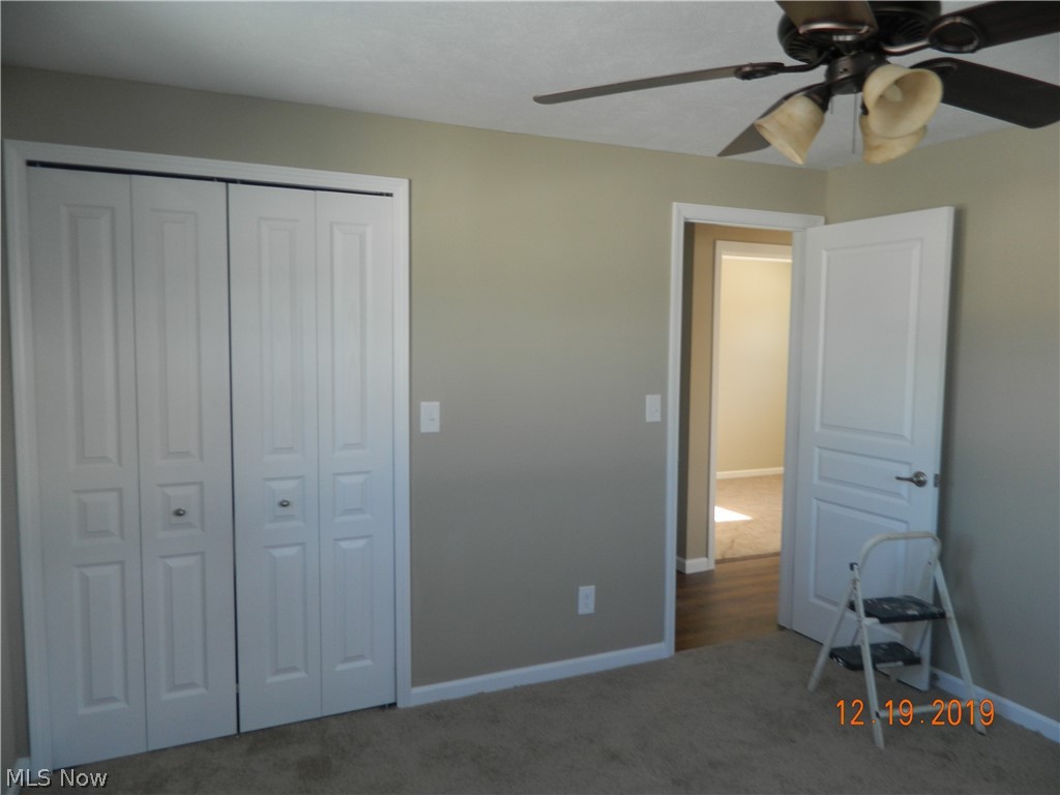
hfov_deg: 69.4
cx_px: 530
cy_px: 398
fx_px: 766
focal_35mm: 25
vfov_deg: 54.9
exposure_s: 1/30
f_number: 3.1
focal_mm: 4.5
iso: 80
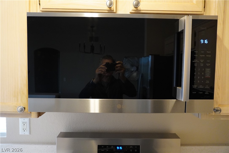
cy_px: 76
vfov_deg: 53.1
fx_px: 153
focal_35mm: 24
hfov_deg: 73.7
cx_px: 114
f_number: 3.5
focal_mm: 16
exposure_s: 1/160
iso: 3200
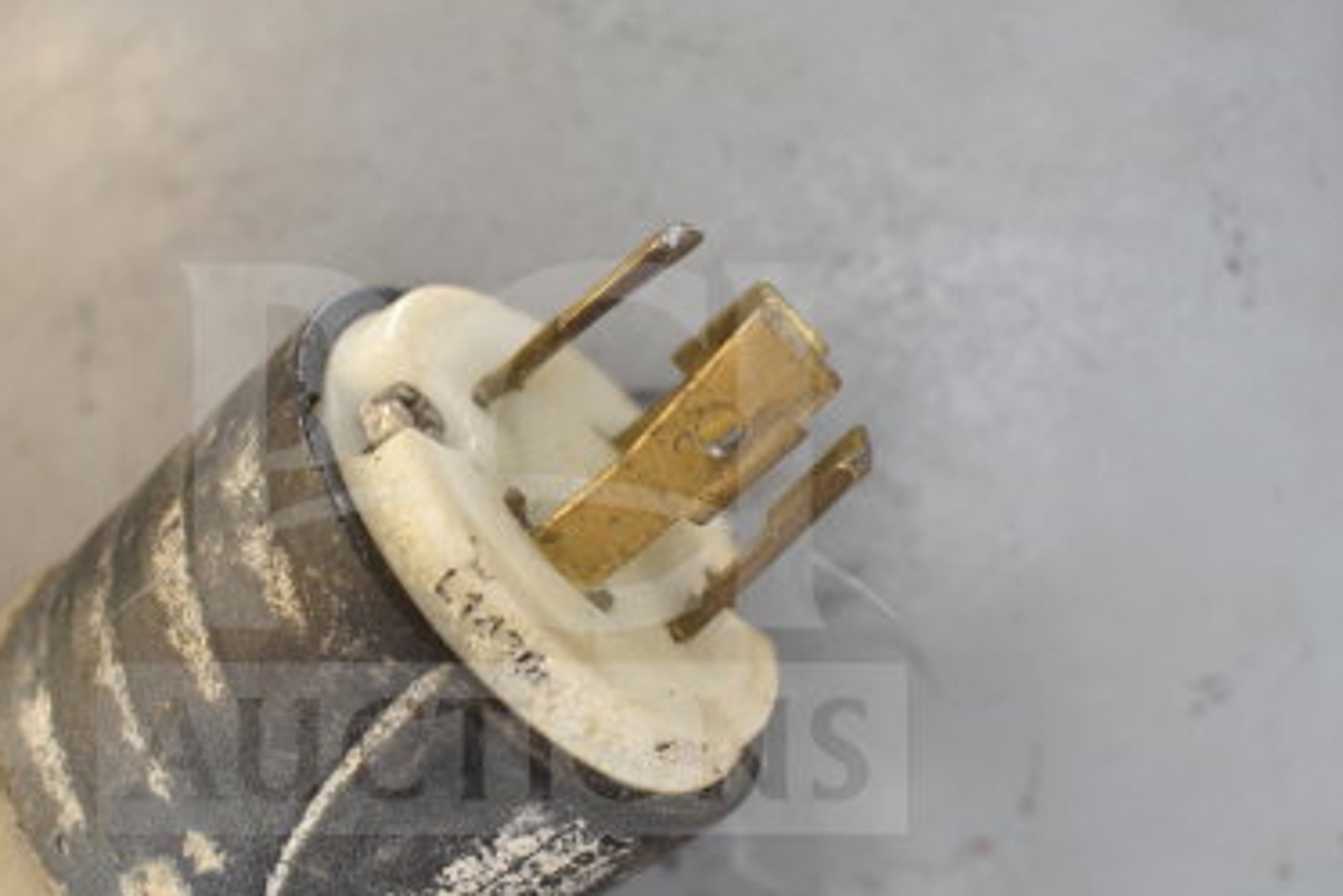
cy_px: 549
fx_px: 1829
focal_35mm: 49
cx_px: 500
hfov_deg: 40.0
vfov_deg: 27.5
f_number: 3.5
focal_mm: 20
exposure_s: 1/30
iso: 800
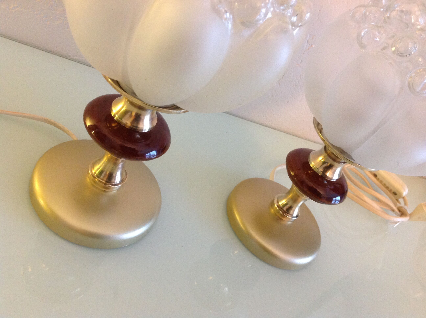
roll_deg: -35.0
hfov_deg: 52.7
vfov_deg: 40.6
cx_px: 213
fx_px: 430
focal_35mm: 35
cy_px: 159
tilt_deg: -35.8
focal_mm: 4.28
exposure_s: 1/15
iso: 320
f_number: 2.4
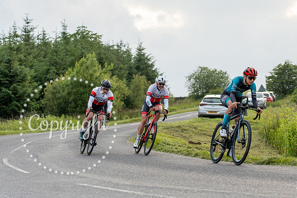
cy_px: 49
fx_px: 937
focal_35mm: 114
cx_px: 206
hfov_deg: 17.9
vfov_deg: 12.0
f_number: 4
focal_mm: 75
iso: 400
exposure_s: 1/1000
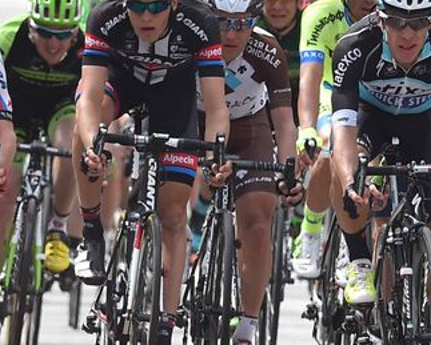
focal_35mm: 1114
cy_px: 198
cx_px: 568
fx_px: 14223
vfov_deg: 1.4
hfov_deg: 1.7
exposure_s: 1/1000
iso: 400
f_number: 5.6
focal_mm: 300
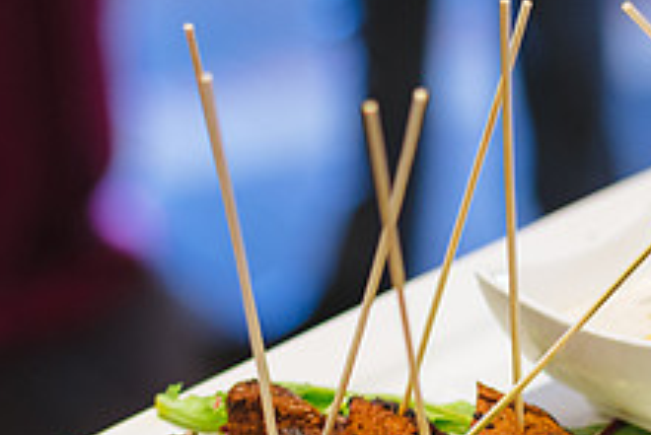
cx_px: 432
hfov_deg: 15.5
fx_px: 2388
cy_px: 383
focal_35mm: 132
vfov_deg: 10.4
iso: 1600
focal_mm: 50
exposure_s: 1/160
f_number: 2.2
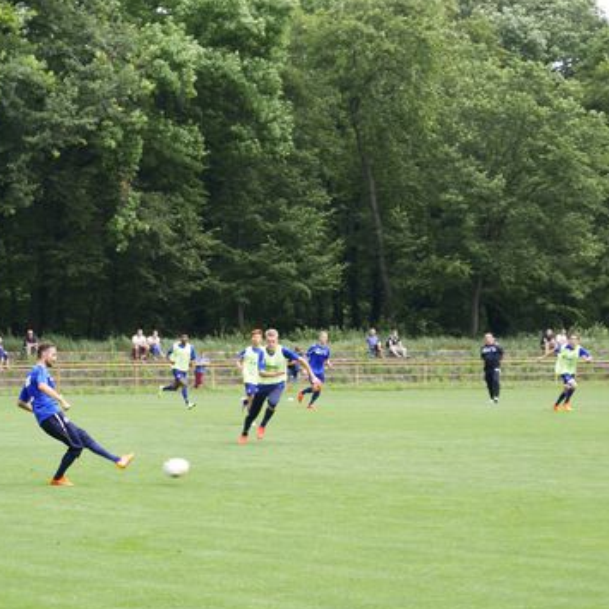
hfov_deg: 12.9
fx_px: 2667
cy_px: 263
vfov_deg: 13.0
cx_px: 87
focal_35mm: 134
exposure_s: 1/160
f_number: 6.3
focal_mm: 42
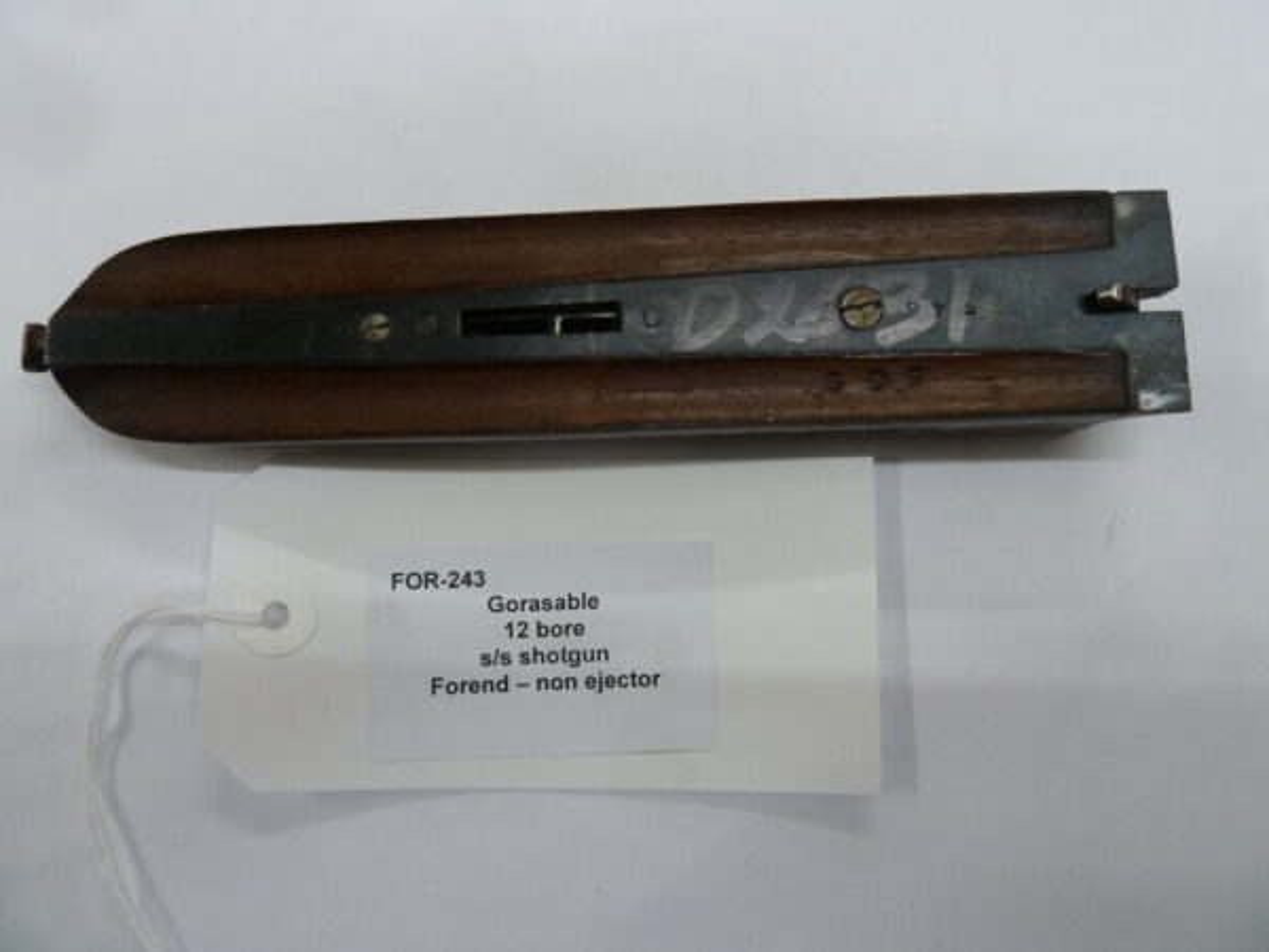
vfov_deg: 54.9
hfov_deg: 69.4
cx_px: 634
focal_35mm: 25
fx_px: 916
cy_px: 476
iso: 250
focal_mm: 4.1
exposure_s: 1/30
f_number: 3.3
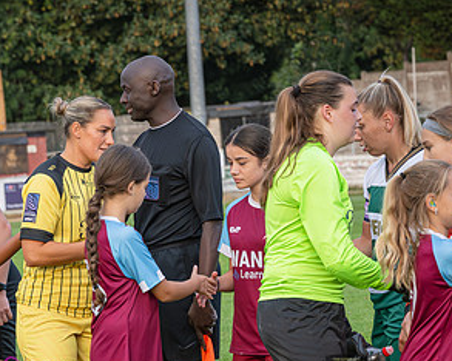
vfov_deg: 6.8
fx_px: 3048
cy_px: 299
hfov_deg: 8.5
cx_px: 232
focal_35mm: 228
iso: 2000
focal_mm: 82
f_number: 5
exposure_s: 1/400
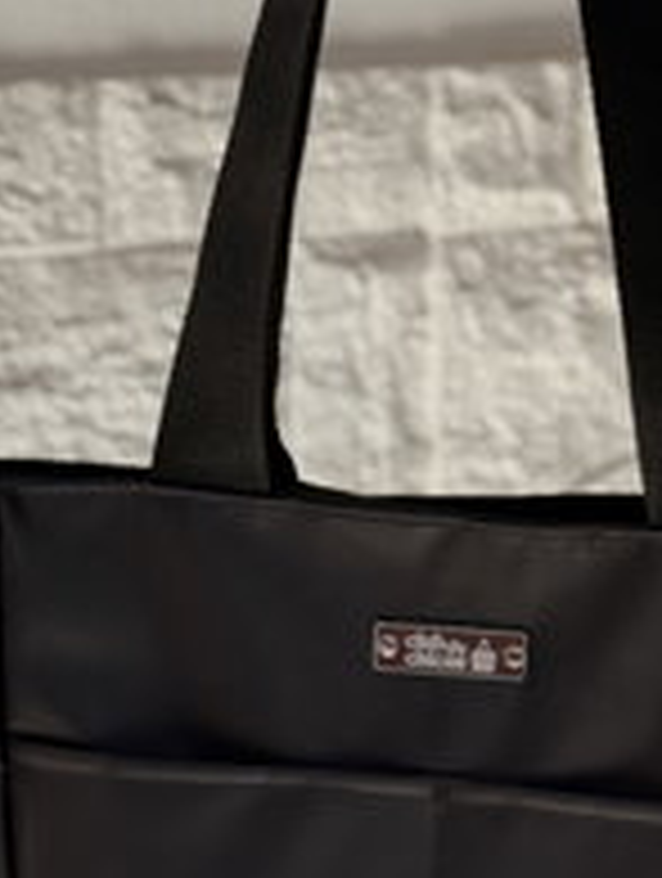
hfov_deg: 11.3
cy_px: 507
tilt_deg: -13.4
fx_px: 3329
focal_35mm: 131
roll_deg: -0.8
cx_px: 522
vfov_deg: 15.0
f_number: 1.78
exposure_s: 1/987
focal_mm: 6.76
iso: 100
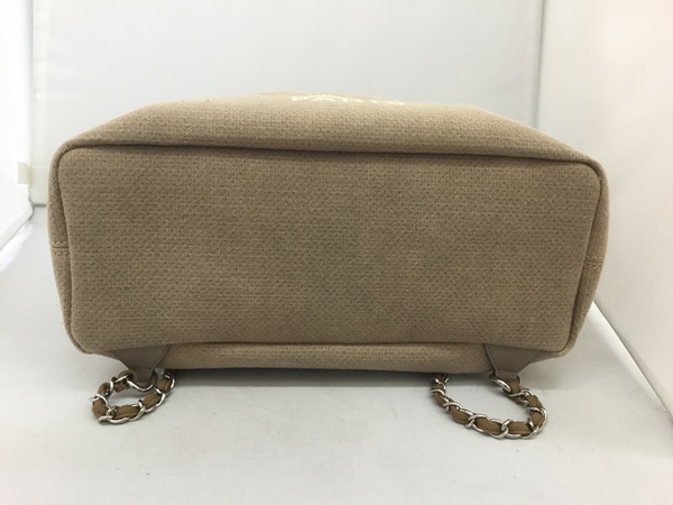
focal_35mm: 31
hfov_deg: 58.4
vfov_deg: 45.4
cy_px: 252
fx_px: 603
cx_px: 336
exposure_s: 1/33
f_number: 2.4
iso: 50
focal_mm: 3.3
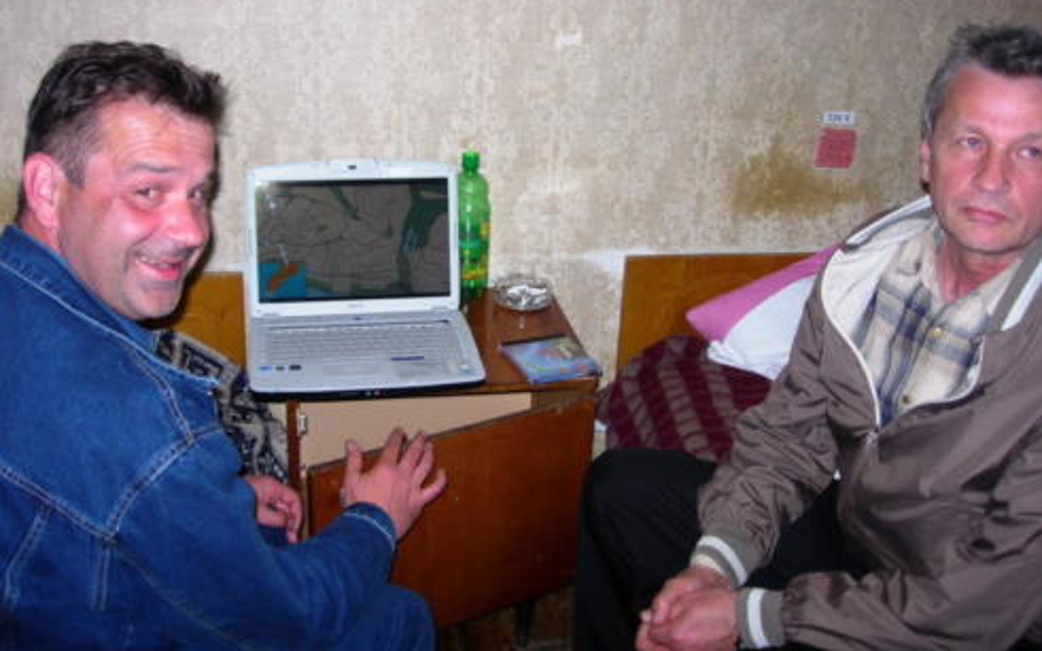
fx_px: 1164
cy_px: 270
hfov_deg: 48.2
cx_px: 514
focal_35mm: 41
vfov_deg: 31.2
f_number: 2.8
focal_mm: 7.8
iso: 79
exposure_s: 1/64
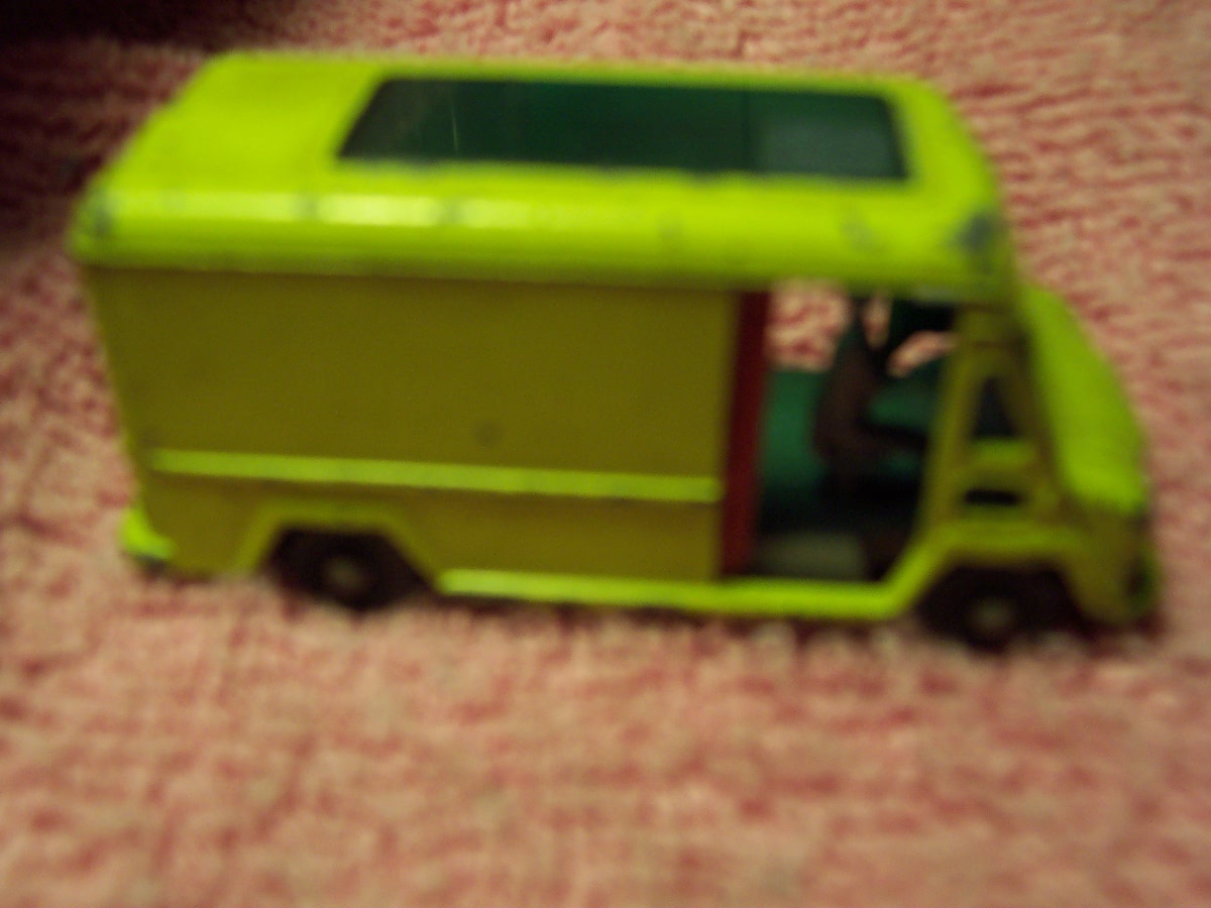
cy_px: 454
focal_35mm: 37
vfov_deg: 38.7
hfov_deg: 50.1
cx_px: 606
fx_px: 1294
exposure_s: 1/90
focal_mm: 5.6
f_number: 2.8
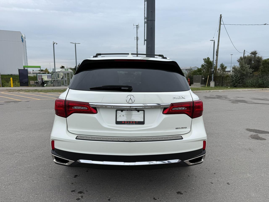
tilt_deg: -8.6
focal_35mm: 24
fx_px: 187
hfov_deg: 71.6
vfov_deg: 56.8
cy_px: 101
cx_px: 134
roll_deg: +0.6
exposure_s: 1/1653
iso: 80
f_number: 1.78
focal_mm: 6.76
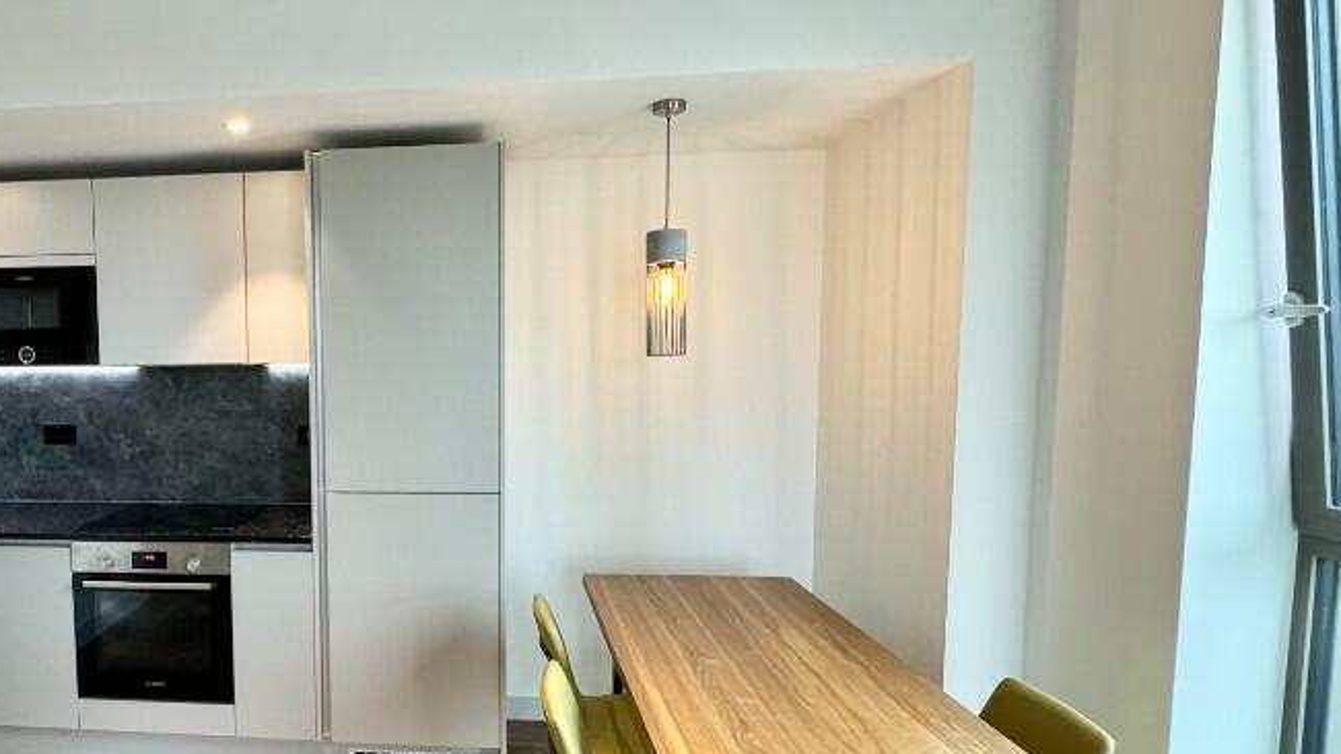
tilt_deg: -4.2
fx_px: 853
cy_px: 429
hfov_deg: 72.5
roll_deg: +1.1
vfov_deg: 47.5
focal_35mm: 24
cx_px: 383
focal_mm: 2.22
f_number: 2.2
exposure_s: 1/100
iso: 250
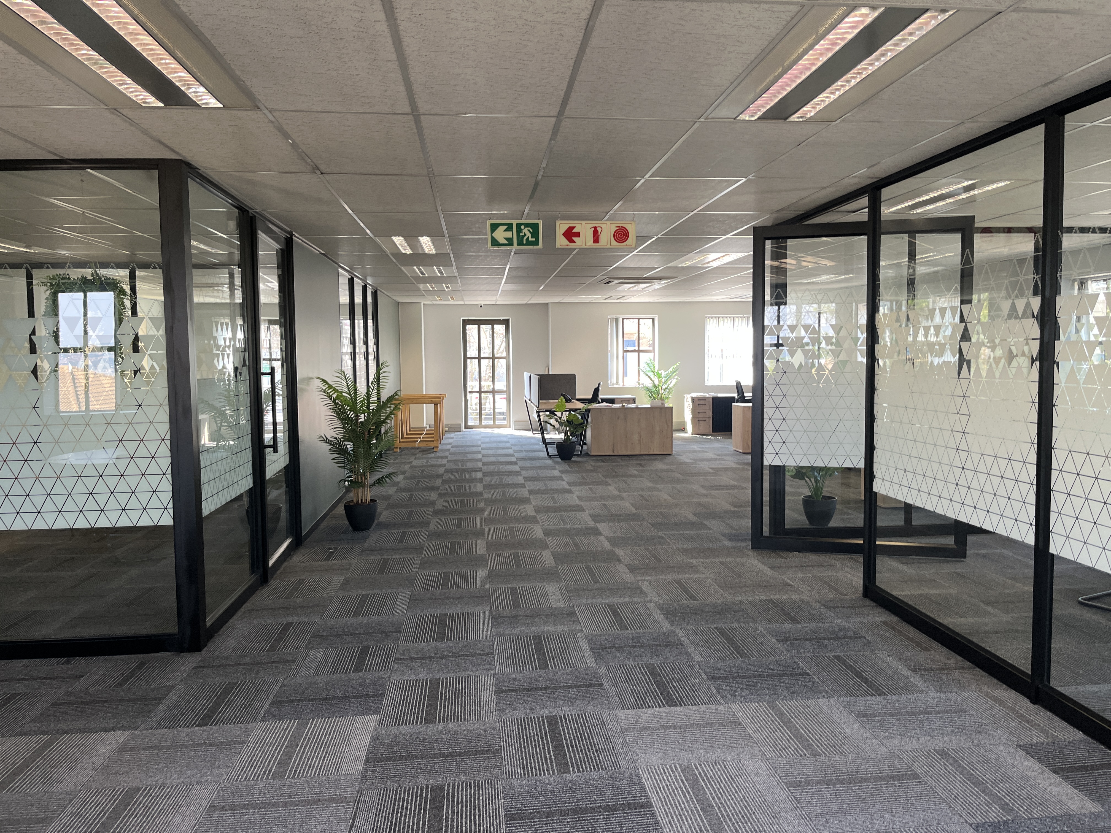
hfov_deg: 67.3
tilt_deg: -3.1
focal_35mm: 26
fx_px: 834
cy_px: 416
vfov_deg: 53.1
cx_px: 556
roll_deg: -0.7
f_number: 1.6
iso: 100
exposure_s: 1/100
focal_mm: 5.1
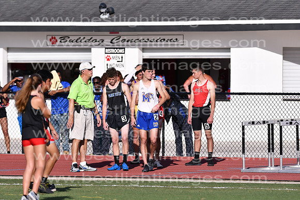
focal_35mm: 450
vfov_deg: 3.1
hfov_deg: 4.6
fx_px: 3751
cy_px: 100
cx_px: 150
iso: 320
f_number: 5.6
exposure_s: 1/5000
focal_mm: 300
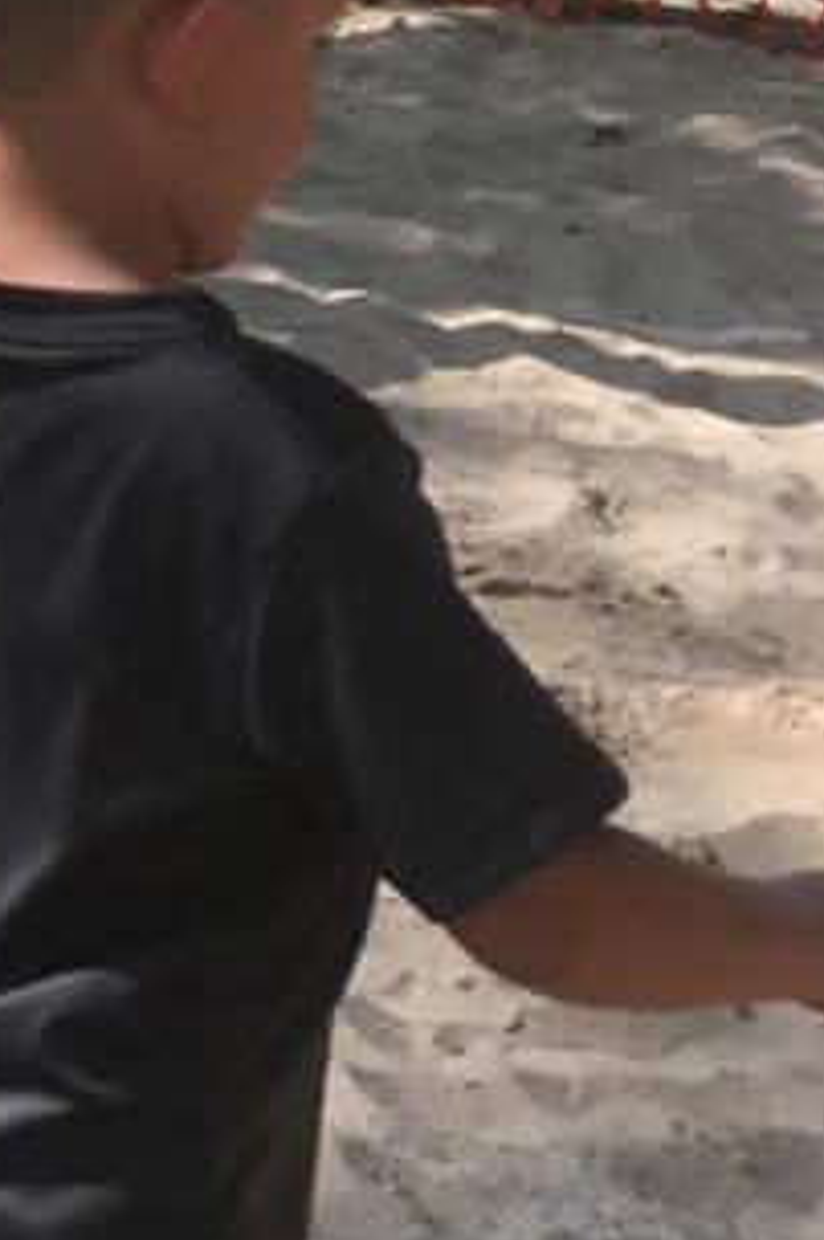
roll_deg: -5.1
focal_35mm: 143
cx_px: -1362
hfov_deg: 8.5
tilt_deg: -13.9
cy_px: 98
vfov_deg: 14.2
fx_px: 4921
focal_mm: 4.15
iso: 25
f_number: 2.2
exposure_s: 1/620
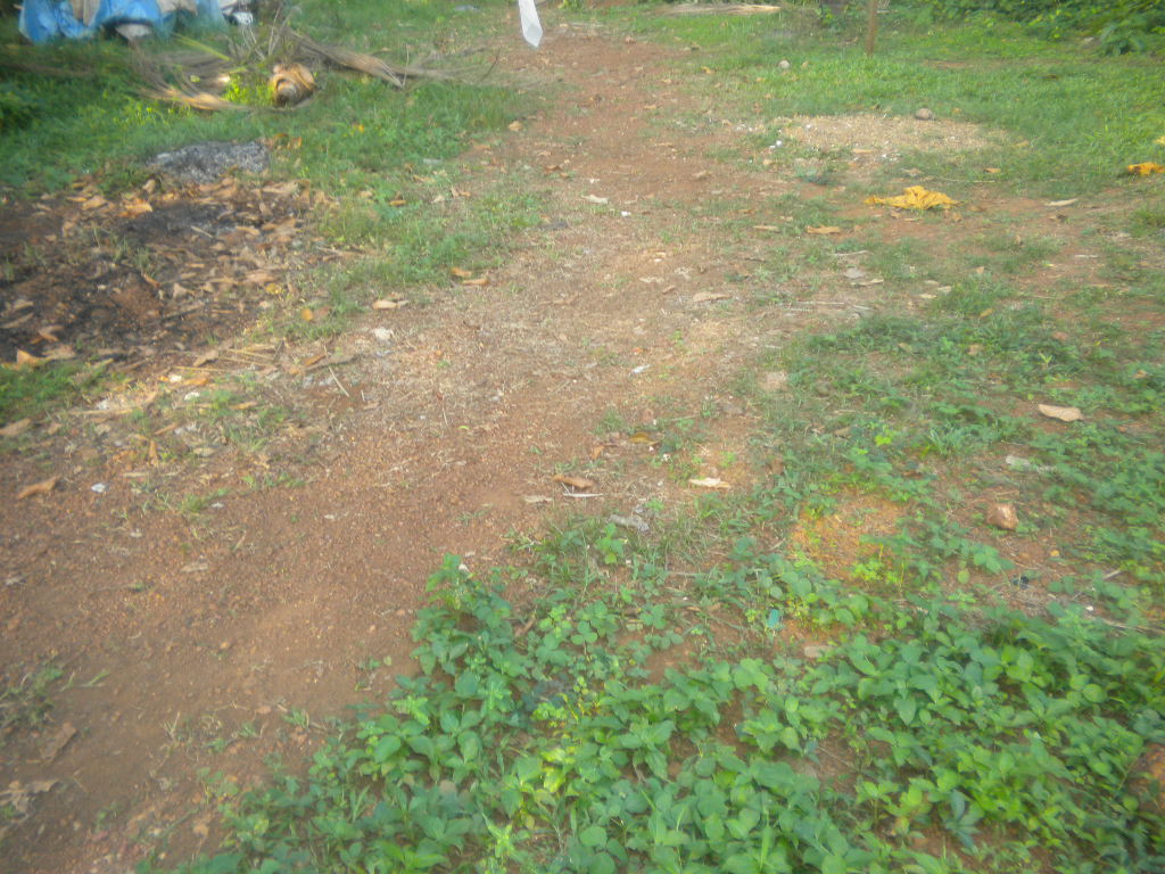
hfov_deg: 52.6
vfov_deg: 40.7
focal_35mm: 35
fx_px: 1178
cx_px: 582
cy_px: 437
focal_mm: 6.3
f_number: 3.1
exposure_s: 1/91
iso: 113
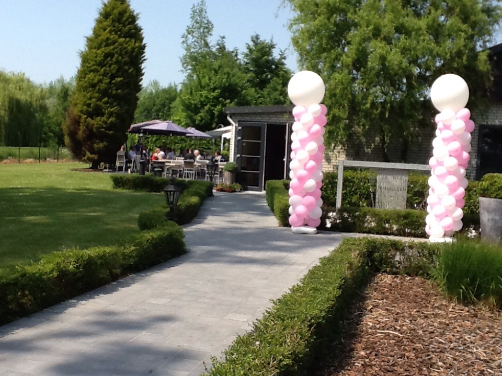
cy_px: 188
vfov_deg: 32.9
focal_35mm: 44
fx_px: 638
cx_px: 251
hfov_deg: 42.9
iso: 40
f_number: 2.4
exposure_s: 1/990
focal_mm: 2.03
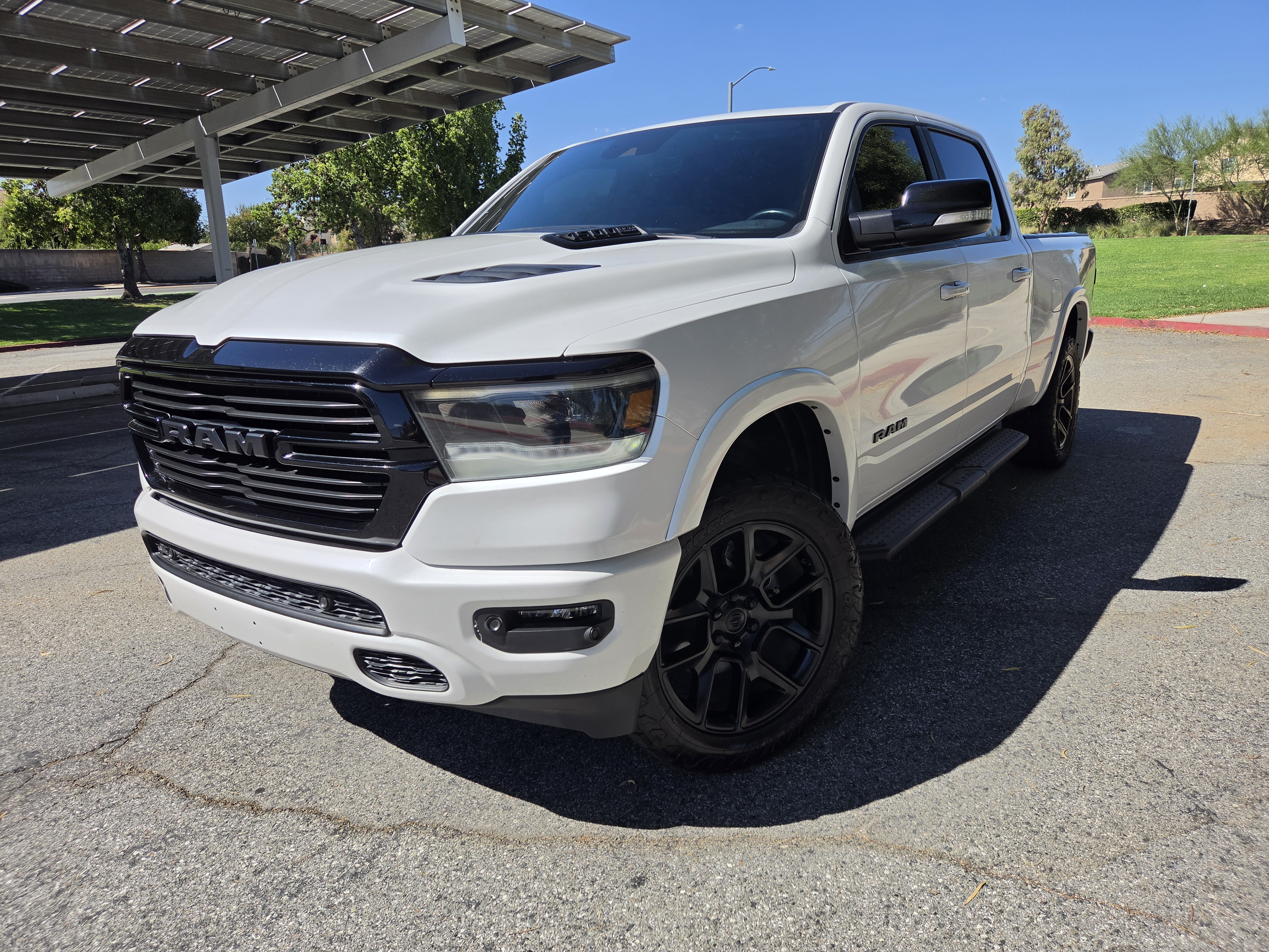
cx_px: 634
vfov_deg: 58.9
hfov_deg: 73.9
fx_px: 843
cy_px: 476
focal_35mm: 23
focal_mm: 5.4
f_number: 1.8
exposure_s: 1/5717
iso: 80
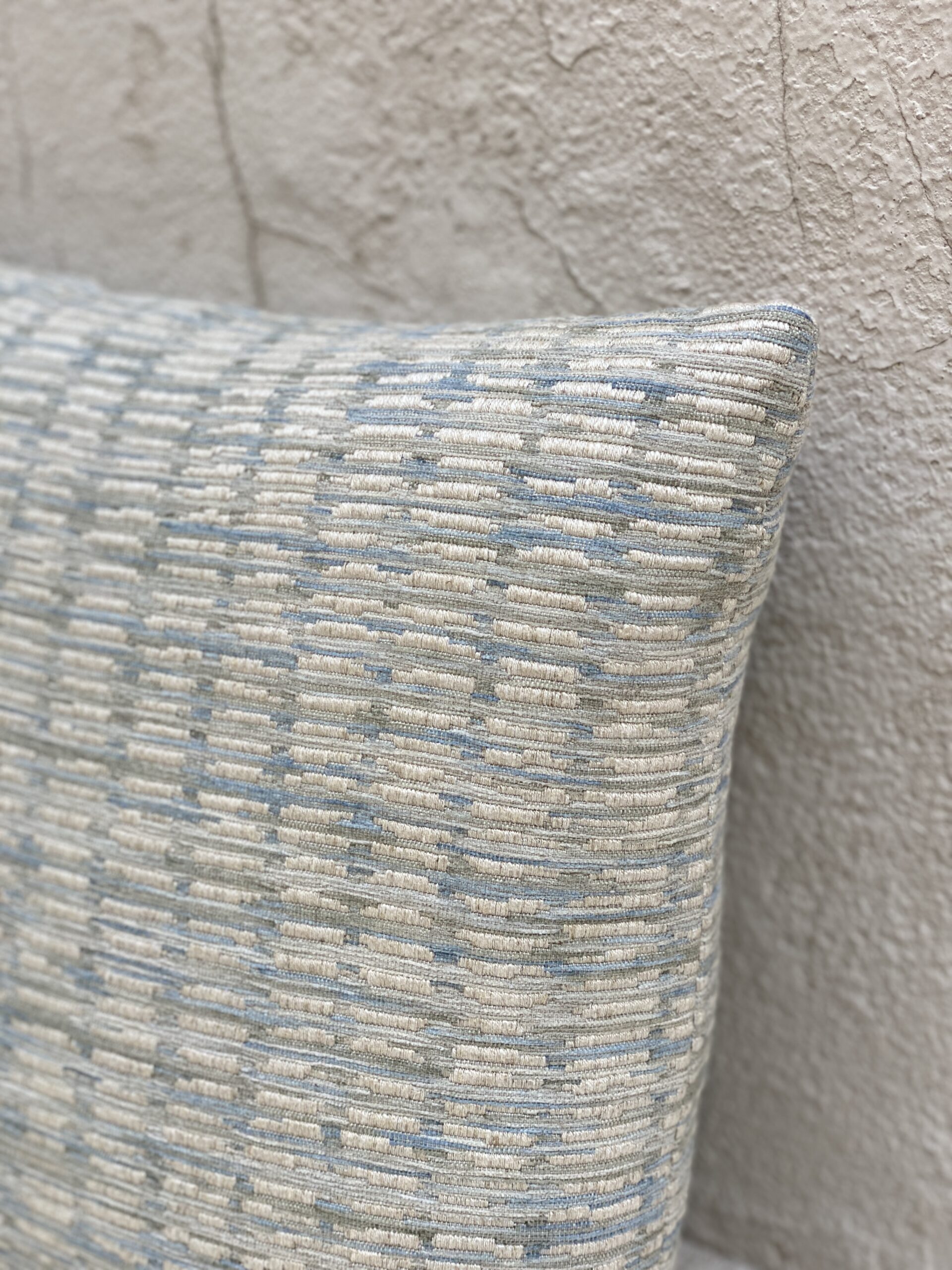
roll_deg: +5.1
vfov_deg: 36.8
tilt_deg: -21.9
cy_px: 635
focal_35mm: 52
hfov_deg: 28.0
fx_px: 1907
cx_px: 476
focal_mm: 6
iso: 40
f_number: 2
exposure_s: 1/122
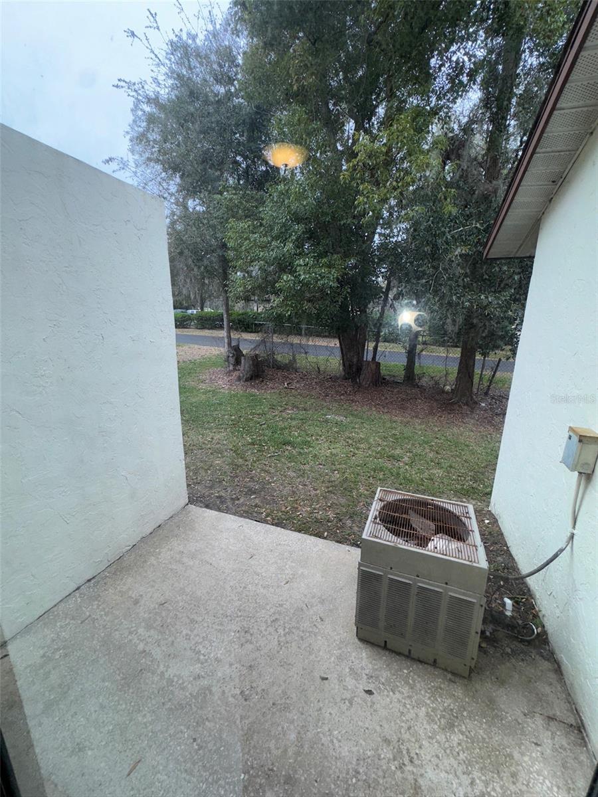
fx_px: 322
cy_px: 398
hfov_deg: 85.7
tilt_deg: -13.1
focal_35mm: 14
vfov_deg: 102.1
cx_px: 299
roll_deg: -0.5
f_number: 2.2
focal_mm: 2.22
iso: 32
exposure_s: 1/209
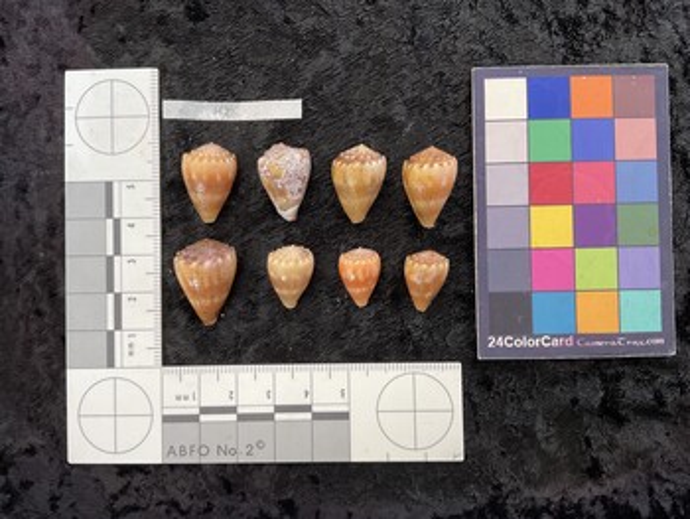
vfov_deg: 48.3
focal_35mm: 29
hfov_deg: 61.6
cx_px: 345
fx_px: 578
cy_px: 260
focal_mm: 3
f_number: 1.8
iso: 64
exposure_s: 1/60
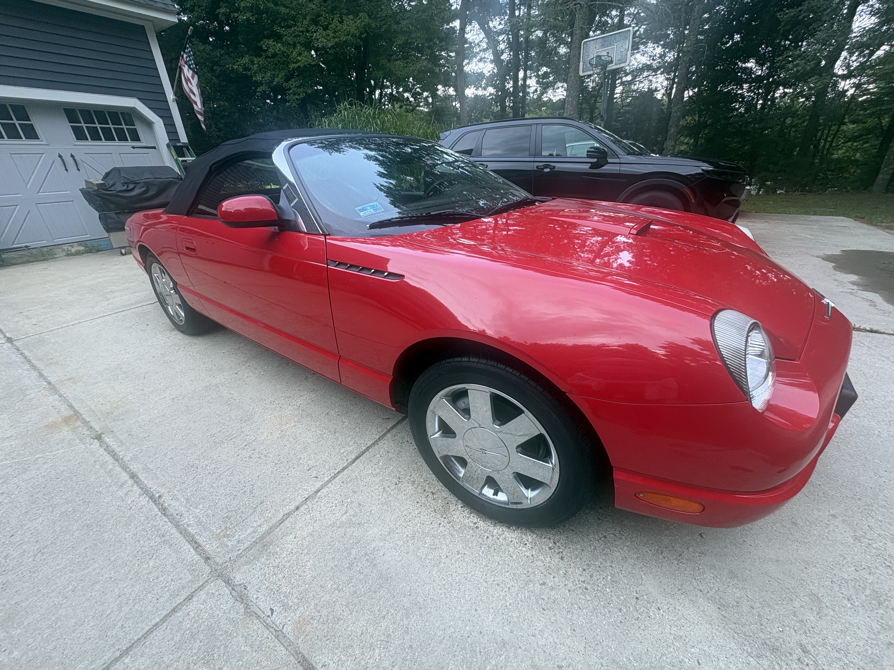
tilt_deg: -25.3
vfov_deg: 85.7
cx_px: 447
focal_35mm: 14
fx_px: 362
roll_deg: +2.4
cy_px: 335
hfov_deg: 102.1
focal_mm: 2.22
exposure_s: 1/99
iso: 80
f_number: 2.2
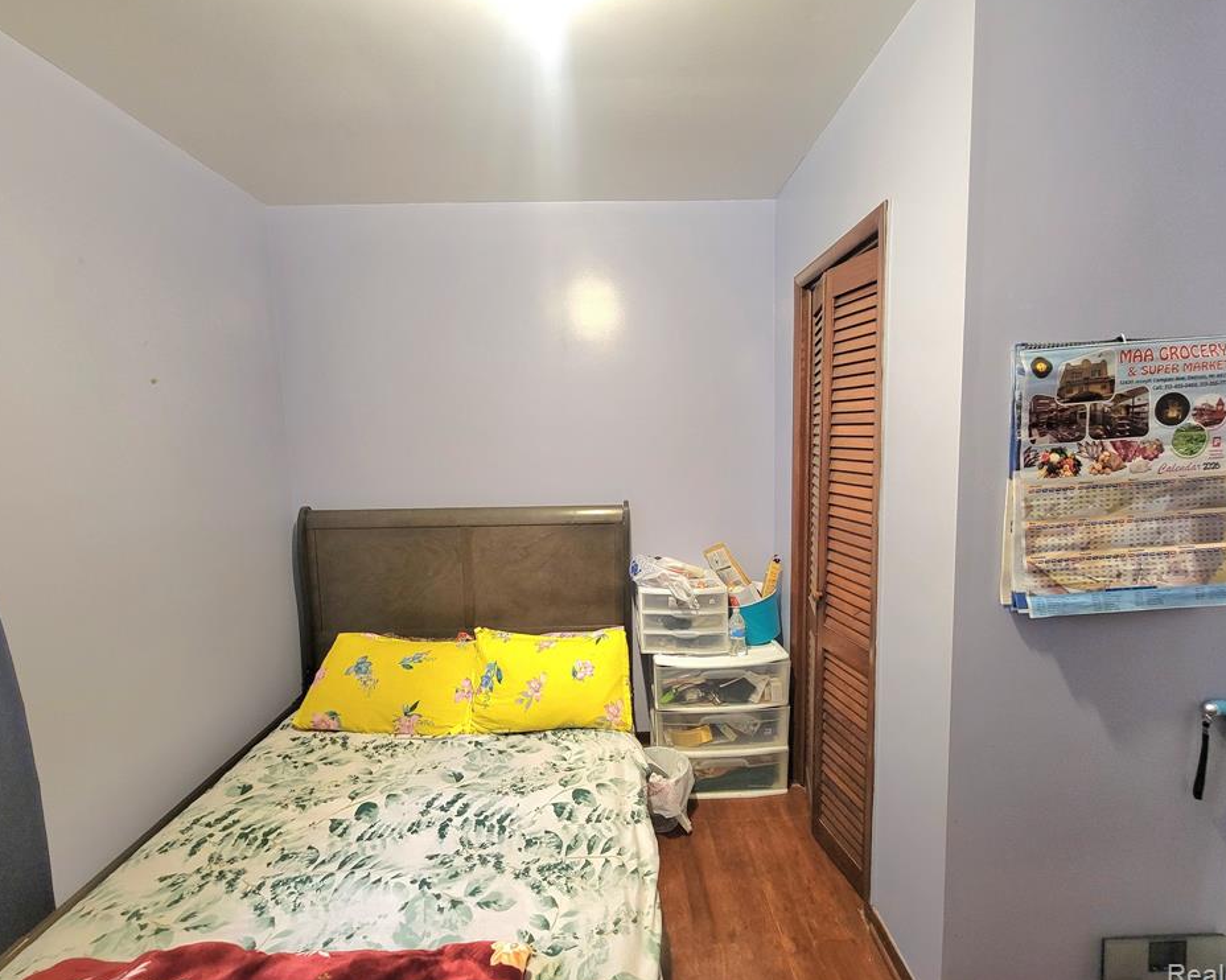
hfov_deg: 100.7
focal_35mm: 14
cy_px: 489
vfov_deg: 88.0
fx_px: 508
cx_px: 625
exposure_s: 1/30
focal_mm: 2.2
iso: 400
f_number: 2.2
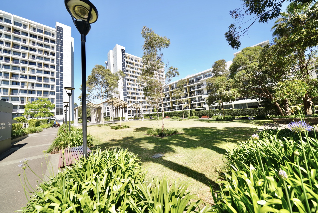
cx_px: 159
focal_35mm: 12
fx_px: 106
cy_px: 106
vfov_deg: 90.1
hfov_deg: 112.6
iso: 100
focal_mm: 12
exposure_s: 1/250
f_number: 4.5
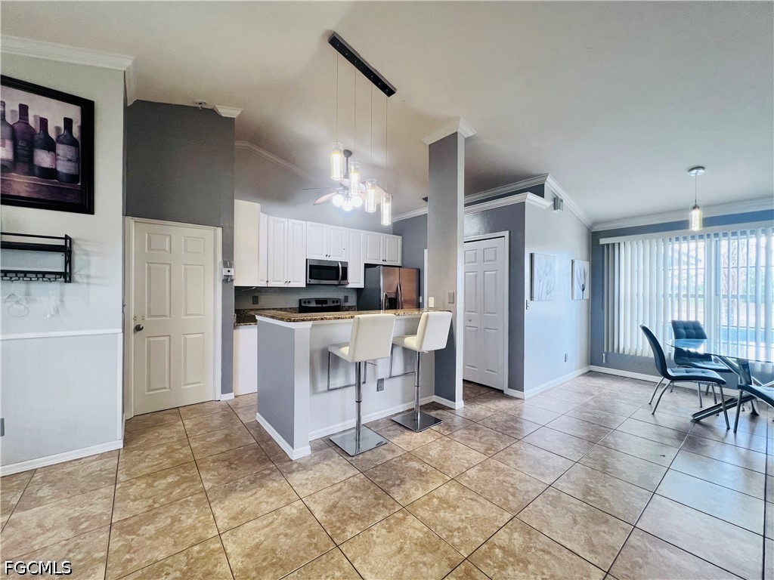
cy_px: 290
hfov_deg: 106.2
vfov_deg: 89.9
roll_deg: -0.3
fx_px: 291
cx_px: 387
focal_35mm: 13
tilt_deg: -0.8
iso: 125
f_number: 1.8
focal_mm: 1.57
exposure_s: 1/60
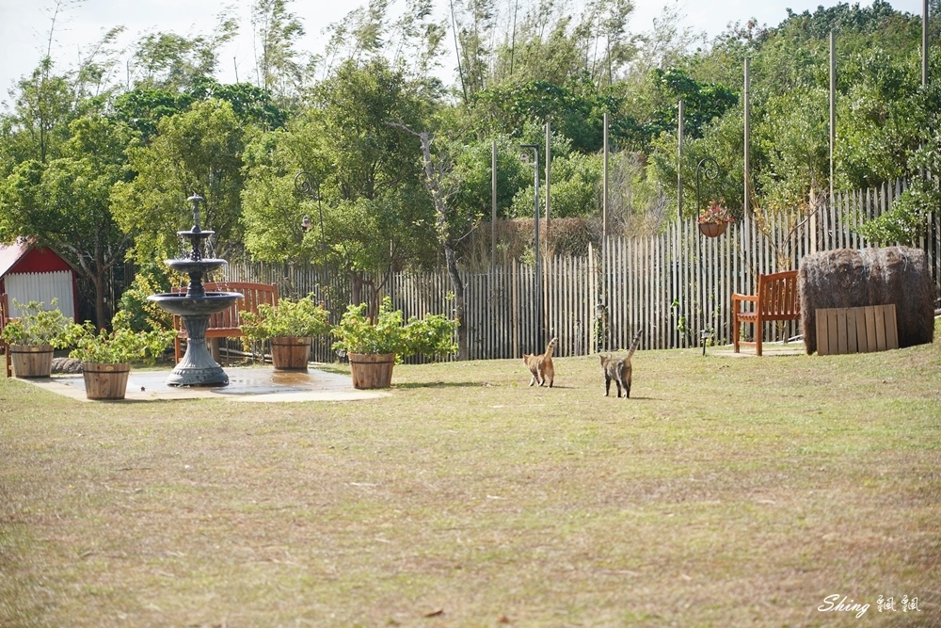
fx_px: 2745
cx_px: 470
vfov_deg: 13.0
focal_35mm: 105
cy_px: 314
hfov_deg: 19.5
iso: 100
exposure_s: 1/640
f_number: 4
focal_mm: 105
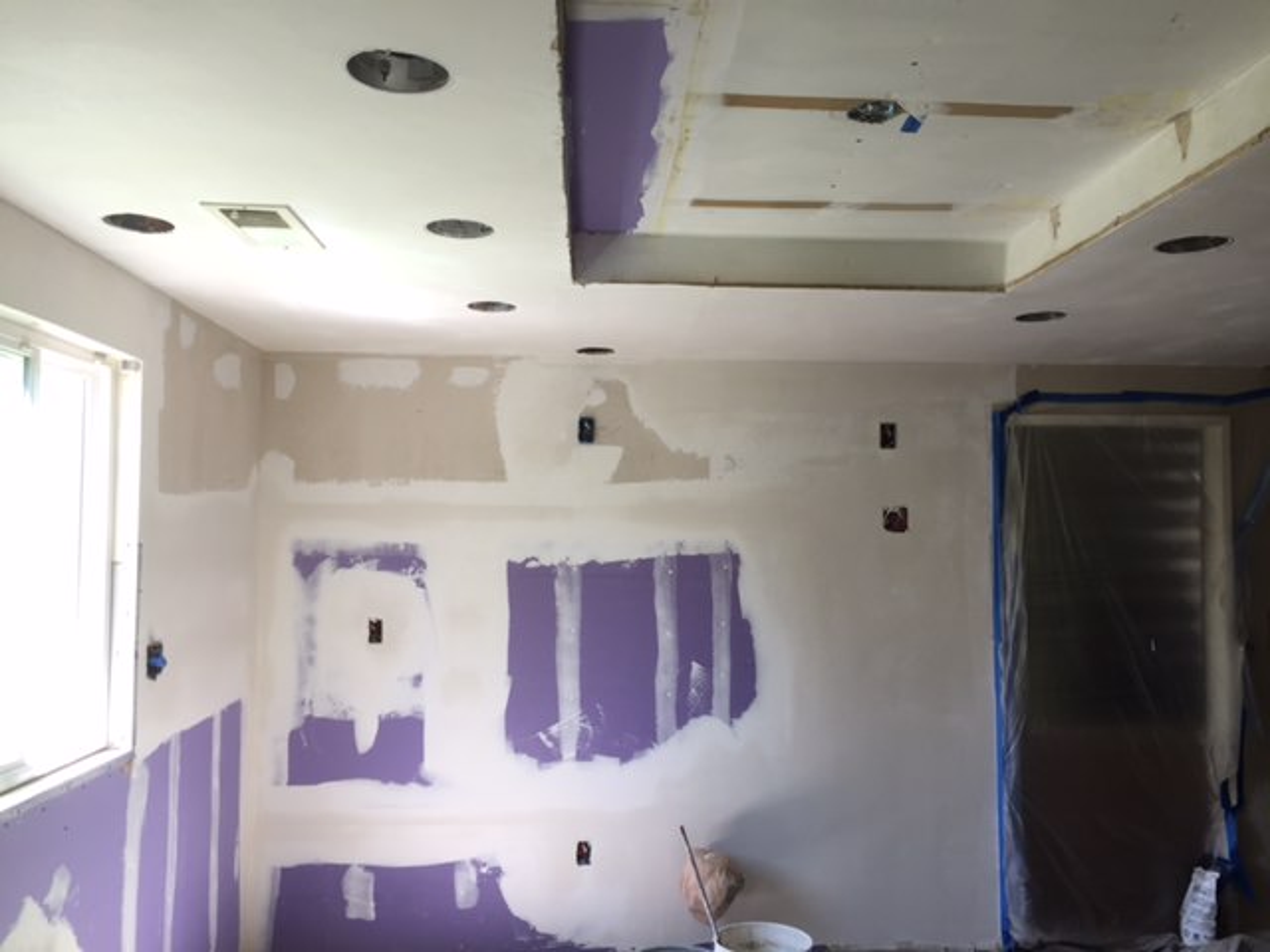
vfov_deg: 48.2
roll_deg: -1.3
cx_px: 635
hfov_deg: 61.7
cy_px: 476
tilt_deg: +1.7
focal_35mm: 29
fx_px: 1064
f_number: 2.2
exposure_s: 1/40
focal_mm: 4.15
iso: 32
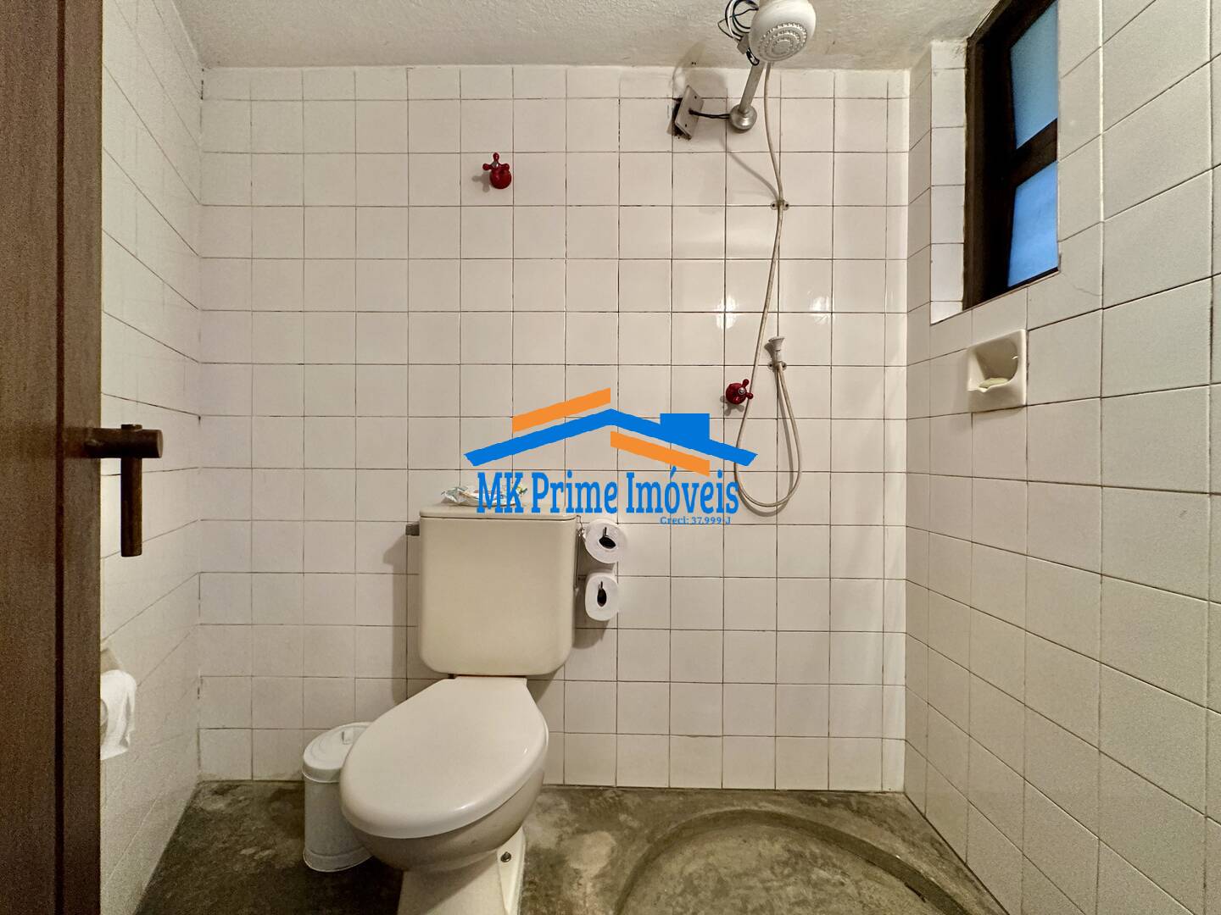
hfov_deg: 102.1
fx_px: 494
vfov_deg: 85.7
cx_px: 610
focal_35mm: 14
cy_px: 458
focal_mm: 2.22
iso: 400
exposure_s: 1/60
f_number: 2.2
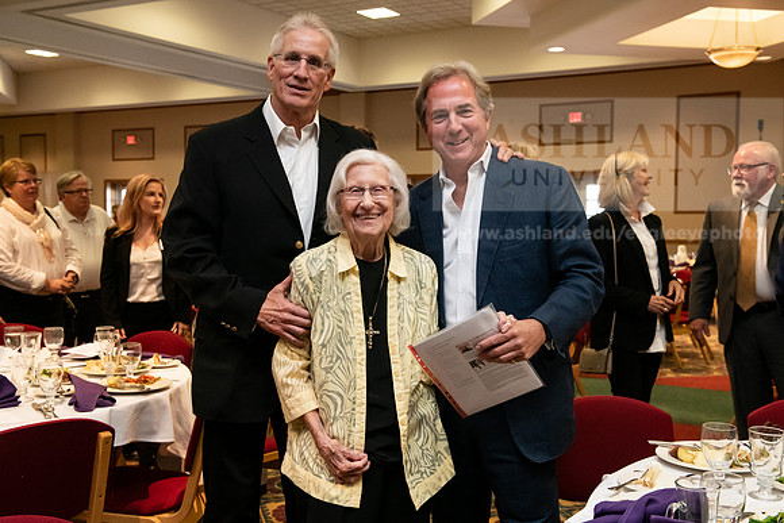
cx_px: 392
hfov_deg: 46.4
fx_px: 915
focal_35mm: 42
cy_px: 262
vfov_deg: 31.9
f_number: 5.6
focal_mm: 42
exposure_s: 1/200
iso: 2500
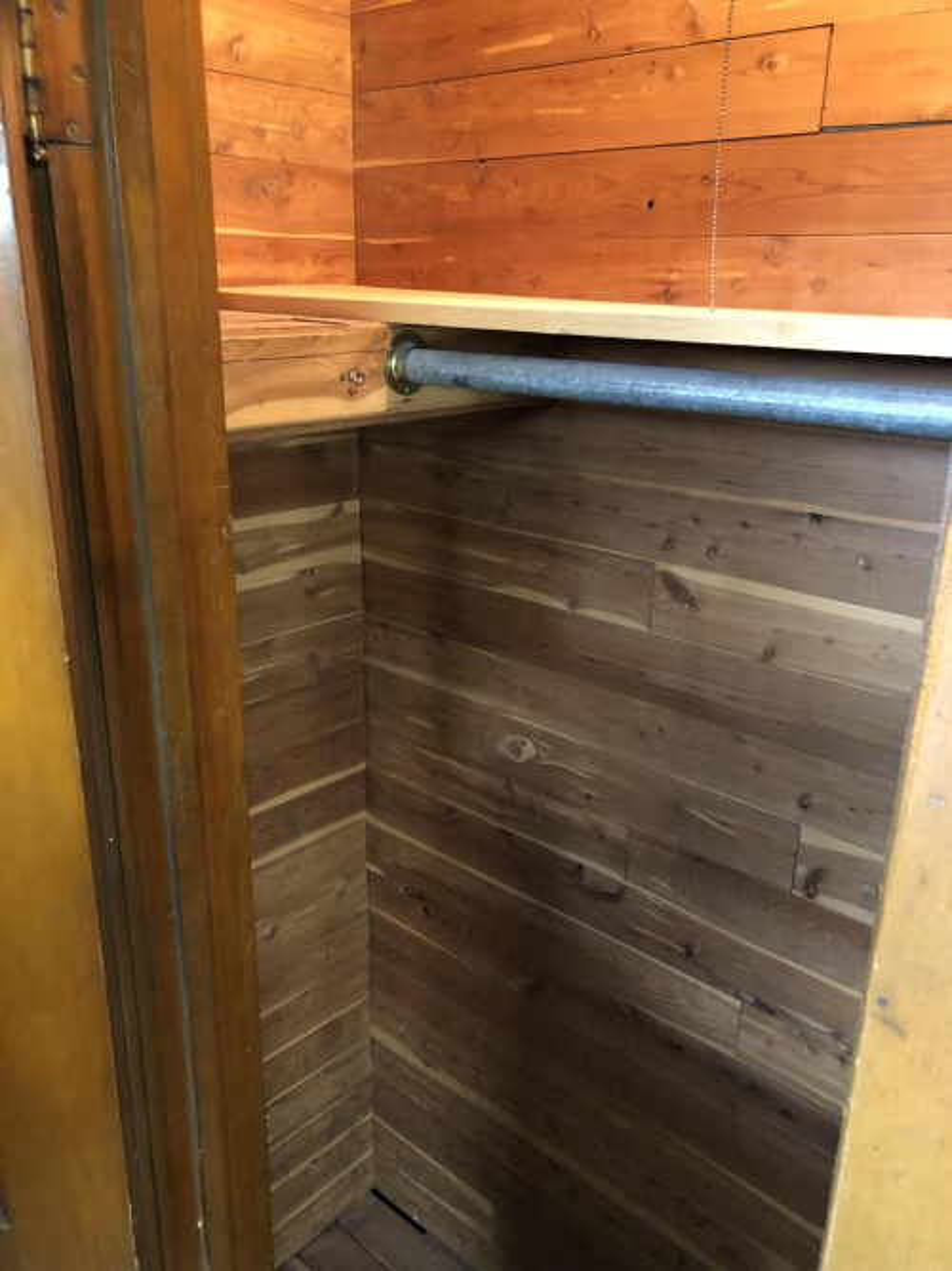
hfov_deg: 49.7
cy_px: 636
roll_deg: -1.3
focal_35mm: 28
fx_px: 1027
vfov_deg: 63.5
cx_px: 476
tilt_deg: -19.8
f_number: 1.8
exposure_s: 1/6
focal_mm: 3.99
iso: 100
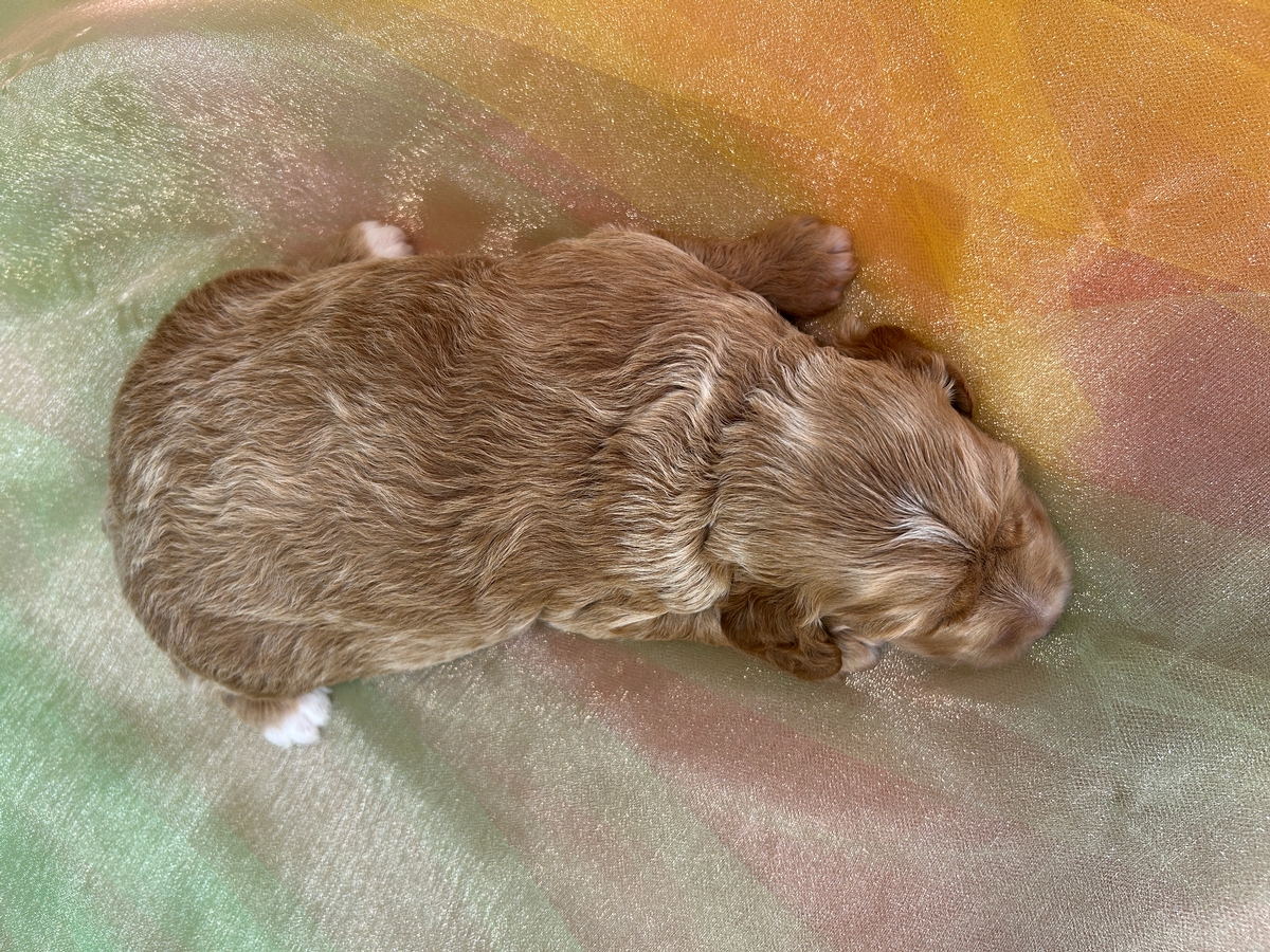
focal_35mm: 26
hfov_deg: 67.3
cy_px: 476
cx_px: 635
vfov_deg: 53.1
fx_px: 954
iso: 80
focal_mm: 5.7
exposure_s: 1/120
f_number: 1.5
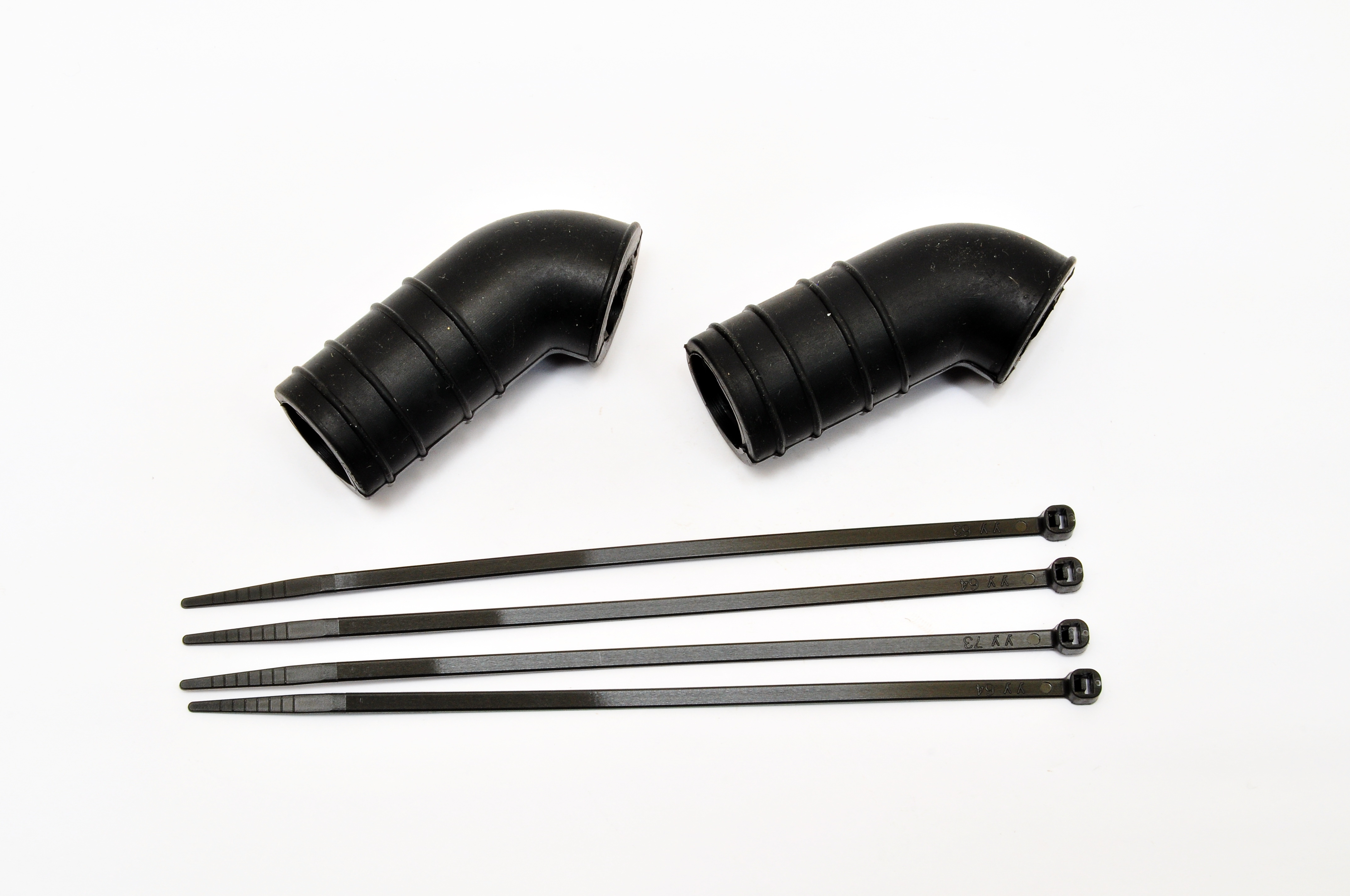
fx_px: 2472
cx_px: 675
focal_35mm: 66
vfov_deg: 20.6
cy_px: 448
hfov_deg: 30.5
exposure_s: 1/60
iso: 400
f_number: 22
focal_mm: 44
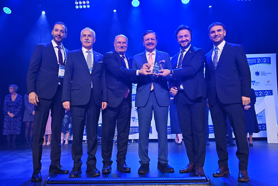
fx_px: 239
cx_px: 139
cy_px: 93
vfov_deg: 42.3
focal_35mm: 31
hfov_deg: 60.3
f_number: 7.1
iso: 1600
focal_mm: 31
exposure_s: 1/125
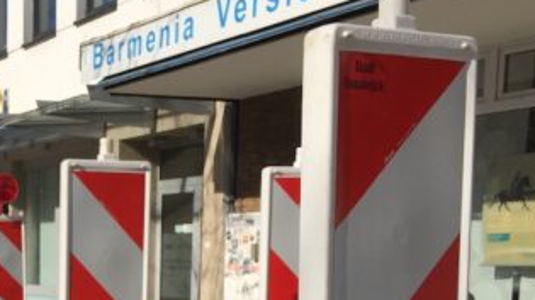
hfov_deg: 26.3
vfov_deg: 14.8
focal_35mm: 77
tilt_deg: -9.1
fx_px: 1092
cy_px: 424
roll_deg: -0.5
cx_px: 15
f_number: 2.2
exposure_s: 1/3049
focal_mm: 4.15
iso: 32
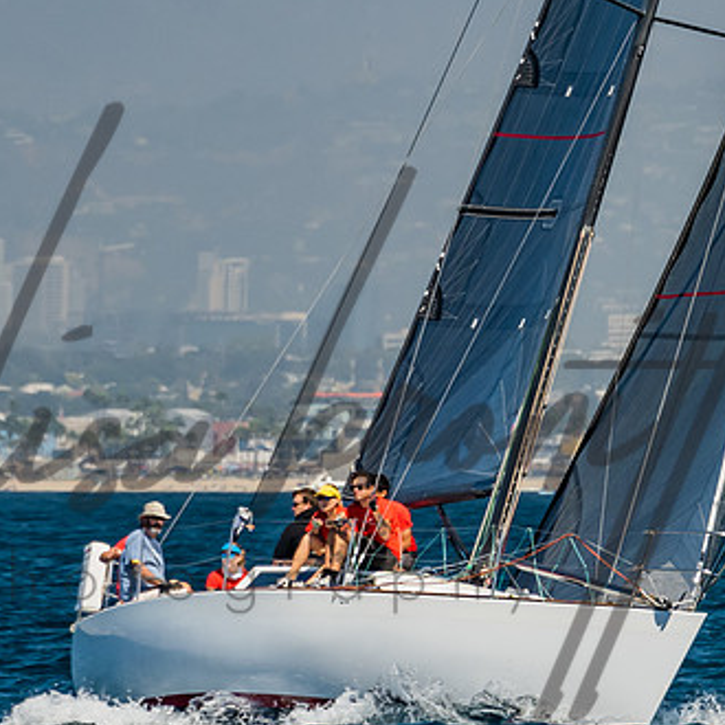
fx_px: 18506
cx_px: 454
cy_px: 258
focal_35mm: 781
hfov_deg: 2.2
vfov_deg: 2.2
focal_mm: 200
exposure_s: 1/400
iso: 160
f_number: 6.3
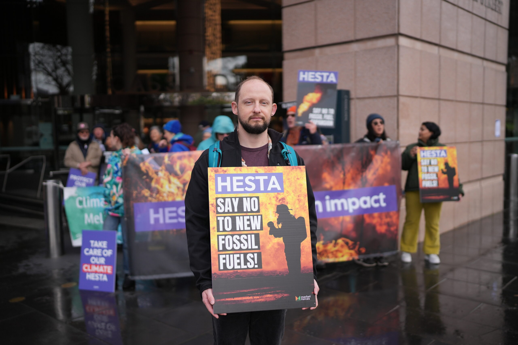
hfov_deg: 54.4
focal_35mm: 35
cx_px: 259
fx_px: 504
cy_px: 172
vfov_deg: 37.9
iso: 250
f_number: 1.4
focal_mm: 35
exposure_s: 1/4000
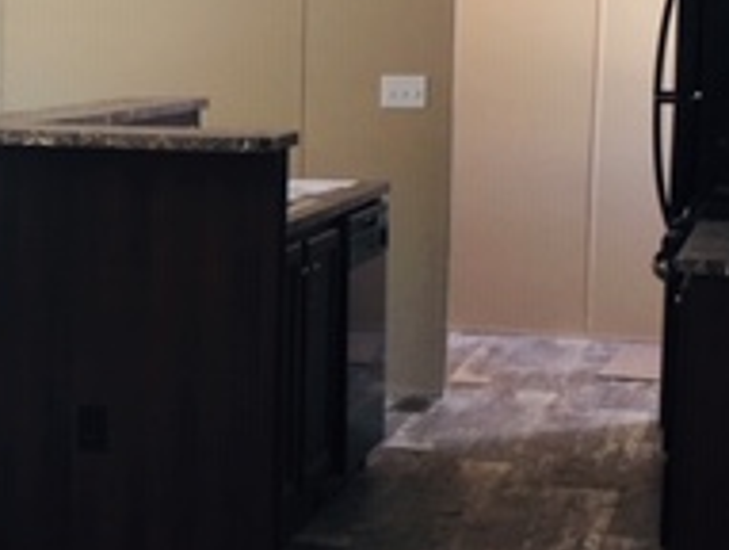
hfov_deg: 19.5
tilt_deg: -7.0
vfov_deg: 15.3
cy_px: 222
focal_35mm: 97
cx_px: -38
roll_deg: -0.6
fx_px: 2047
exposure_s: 1/30
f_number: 2.2
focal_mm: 4.15
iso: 25
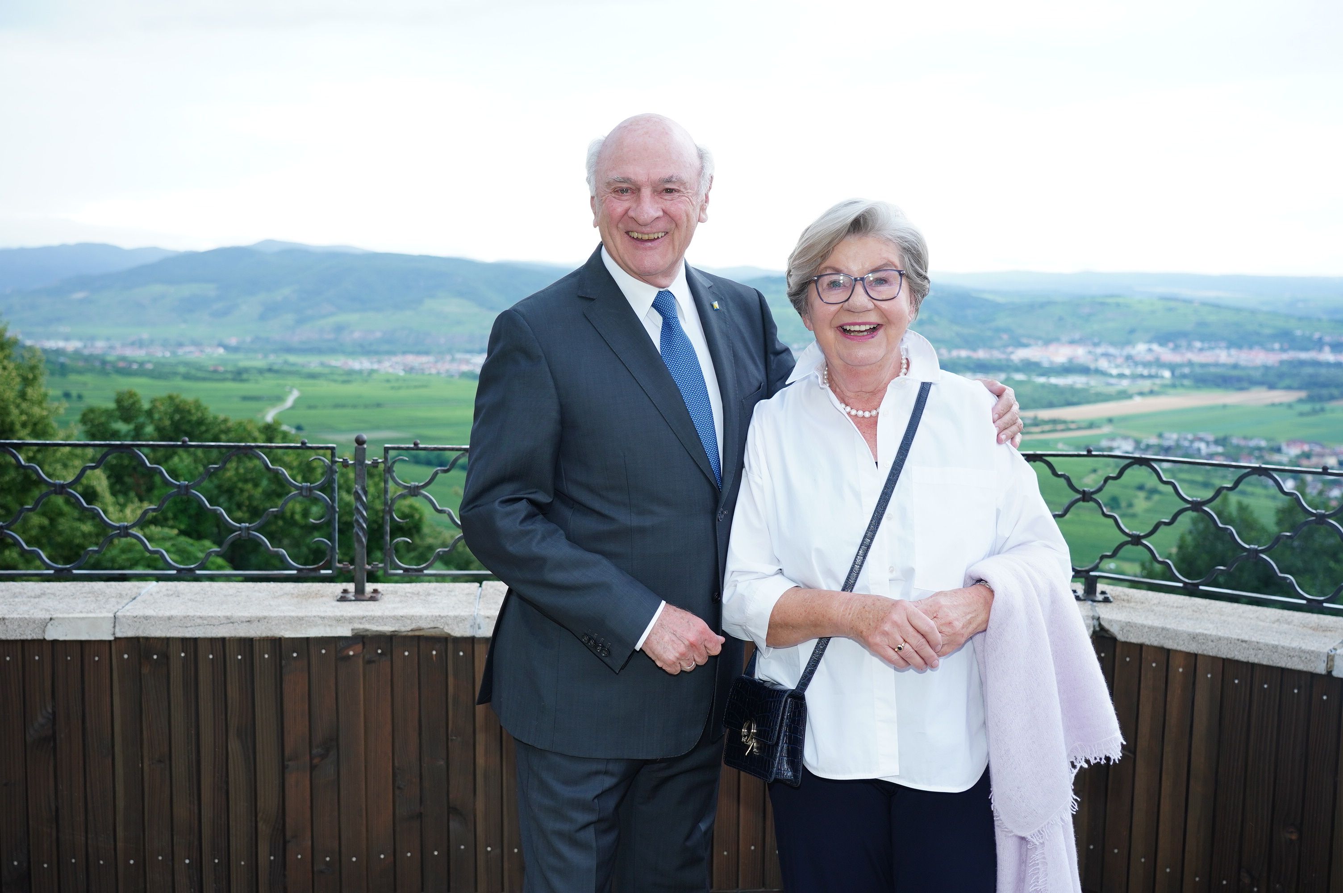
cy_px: 446
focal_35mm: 36
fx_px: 1342
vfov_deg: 36.8
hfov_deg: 53.2
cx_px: 672
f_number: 4.5
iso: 400
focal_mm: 36
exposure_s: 1/160
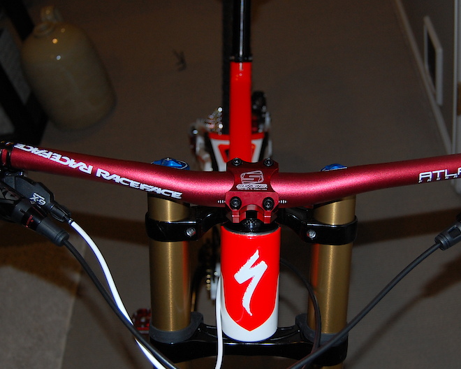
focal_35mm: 48
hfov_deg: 38.7
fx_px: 655
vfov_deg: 31.5
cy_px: 183
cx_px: 257
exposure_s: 1/60
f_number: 3.8
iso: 400
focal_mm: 22
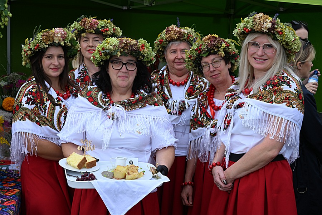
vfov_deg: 26.5
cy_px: 108
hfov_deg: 38.9
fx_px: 456
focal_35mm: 51
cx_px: 161
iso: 400
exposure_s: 1/320
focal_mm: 51
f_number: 9
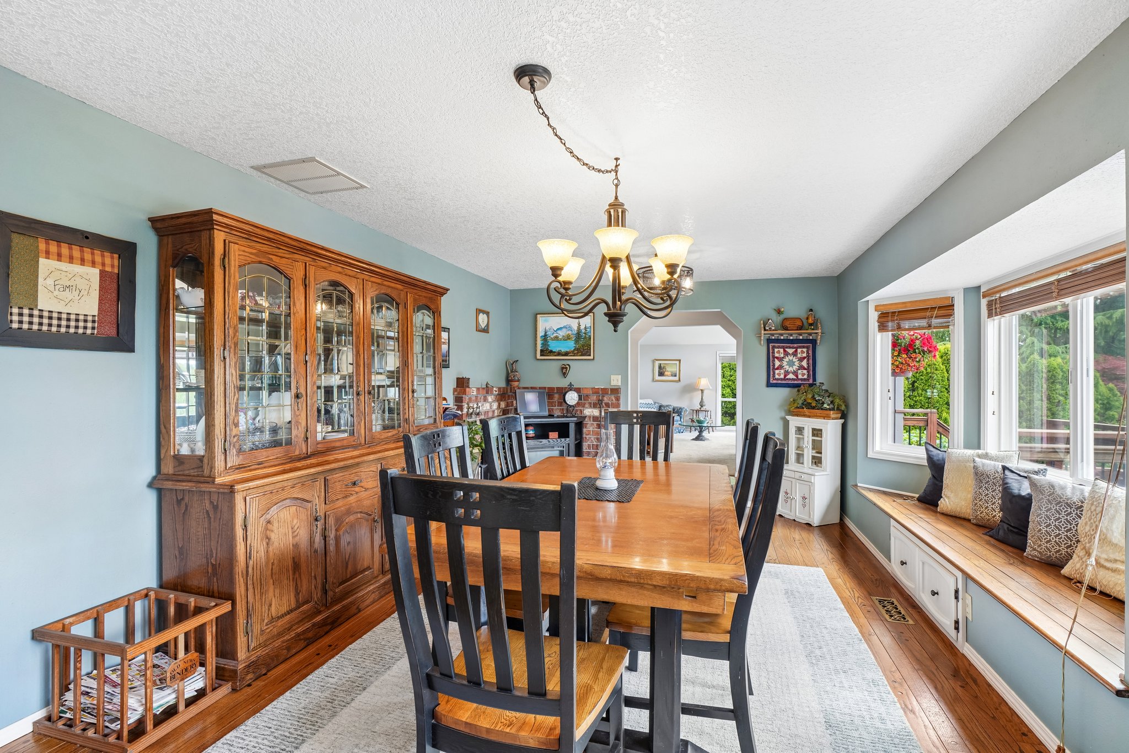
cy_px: 376
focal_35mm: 16
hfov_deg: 96.7
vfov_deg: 73.7
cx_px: 564
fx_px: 502
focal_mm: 16
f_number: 8
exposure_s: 1/15
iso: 400
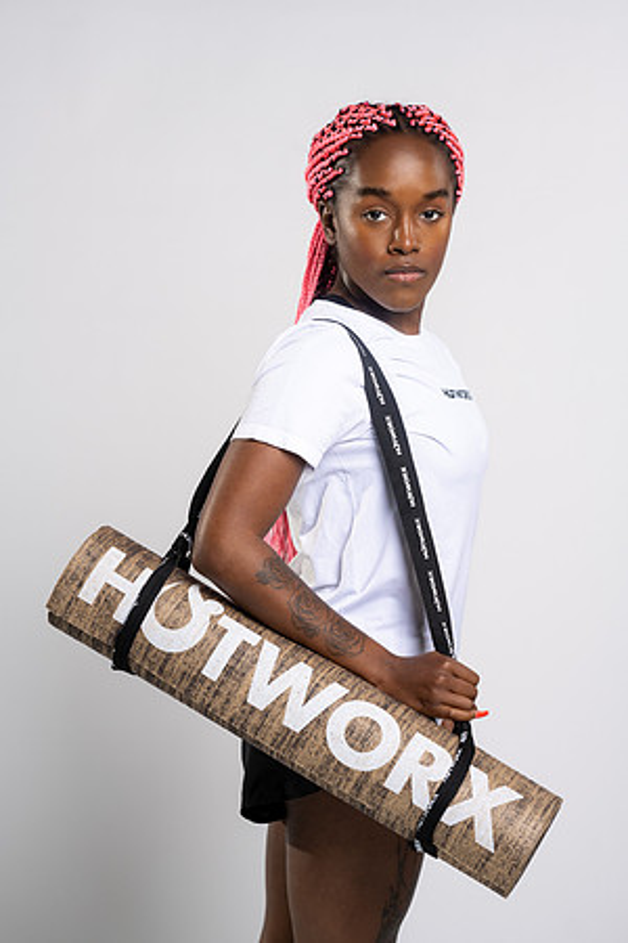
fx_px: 2224
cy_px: 472
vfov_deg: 23.9
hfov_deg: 16.1
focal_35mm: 85
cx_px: 314
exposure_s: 1/160
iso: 200
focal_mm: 85
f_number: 4
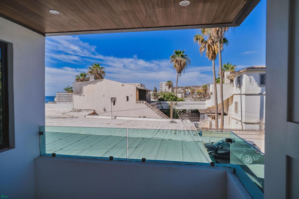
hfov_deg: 84.0
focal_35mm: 20
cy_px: 100
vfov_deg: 61.9
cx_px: 150
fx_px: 166
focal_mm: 20
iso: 100
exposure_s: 1/2000
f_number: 5.6
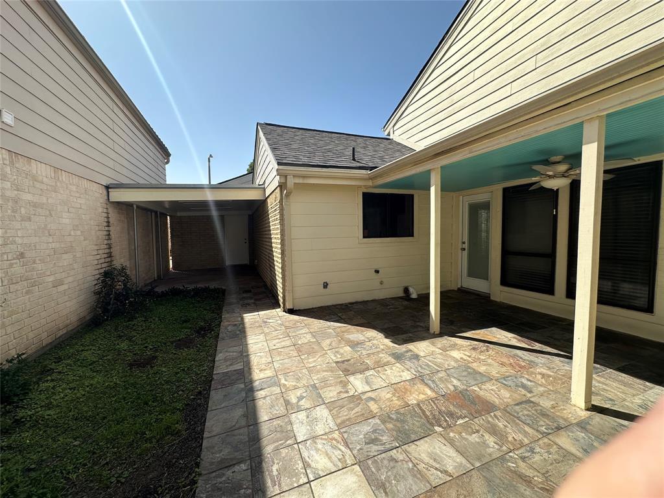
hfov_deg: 102.1
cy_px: 249
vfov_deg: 85.7
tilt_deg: -4.3
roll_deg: +1.2
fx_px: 269
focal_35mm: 14
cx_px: 332
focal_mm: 2.22
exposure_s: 1/1221
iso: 50
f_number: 2.2
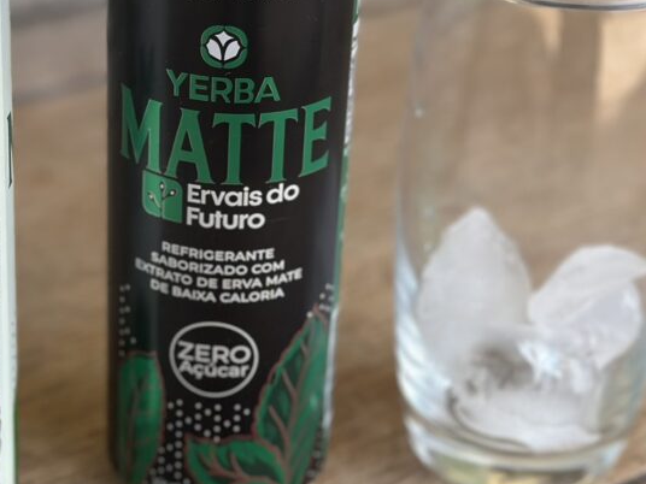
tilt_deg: -25.9
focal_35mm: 102
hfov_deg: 19.2
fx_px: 1904
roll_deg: -0.4
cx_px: 235
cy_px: 258
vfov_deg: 14.5
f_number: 1.78
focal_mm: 6.86
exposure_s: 1/659
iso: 80
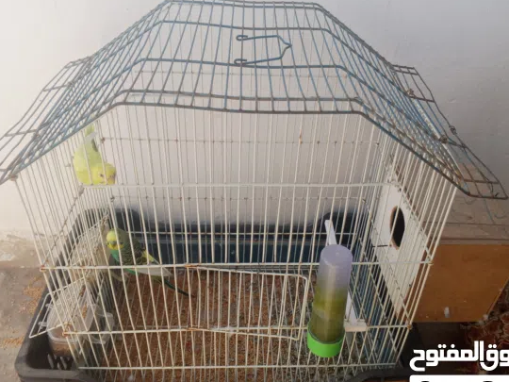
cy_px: 205
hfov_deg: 56.8
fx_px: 471
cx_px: 268
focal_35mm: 32
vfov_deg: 44.1
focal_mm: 4.19
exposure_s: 1/193
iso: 105
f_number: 1.6
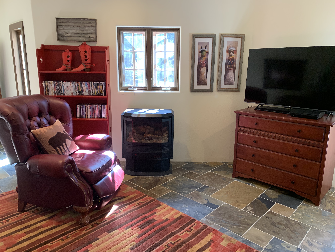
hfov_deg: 67.3
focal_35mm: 26
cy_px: 126
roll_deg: -0.1
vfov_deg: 53.1
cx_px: 168
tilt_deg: -13.8
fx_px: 252
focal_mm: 4.25
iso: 200
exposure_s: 1/60
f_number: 1.8
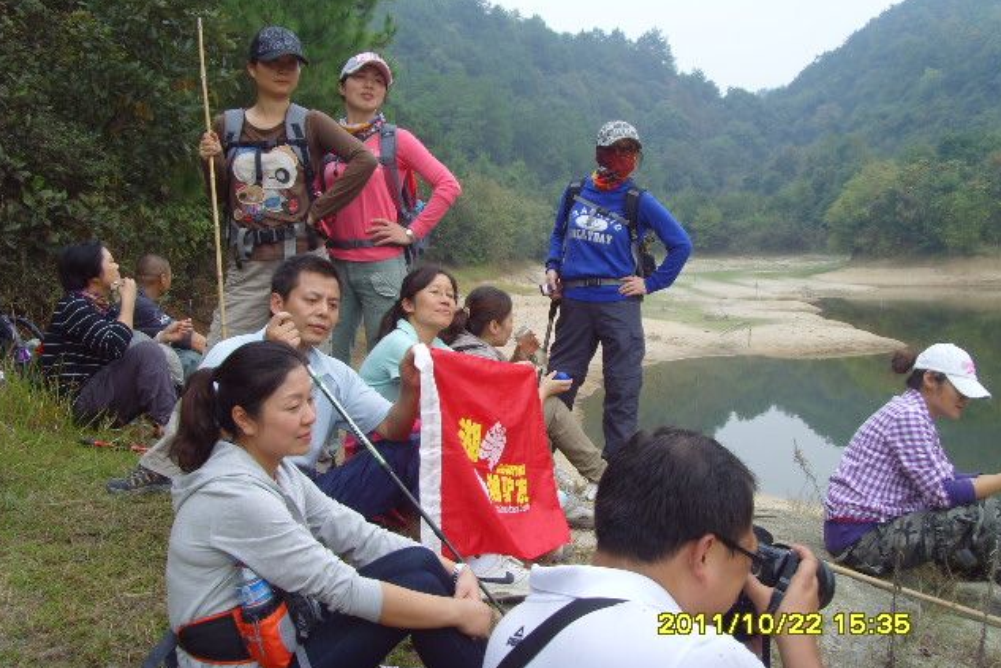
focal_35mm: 41
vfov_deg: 32.6
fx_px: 1140
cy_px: 323
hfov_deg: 47.4
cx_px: 500
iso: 80
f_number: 3.5
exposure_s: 1/180
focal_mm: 6.6
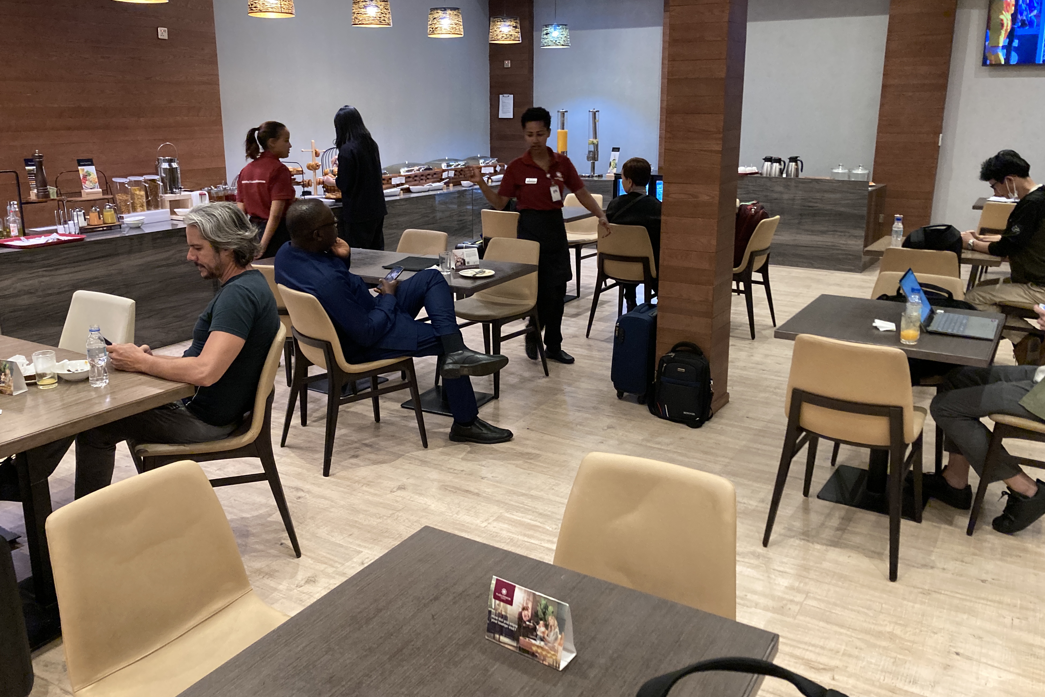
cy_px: 329
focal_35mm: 30
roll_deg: +0.0
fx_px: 871
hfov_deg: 61.9
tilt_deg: -12.8
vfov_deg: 43.6
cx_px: 513
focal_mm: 3.99
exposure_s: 1/33
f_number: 1.8
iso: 250
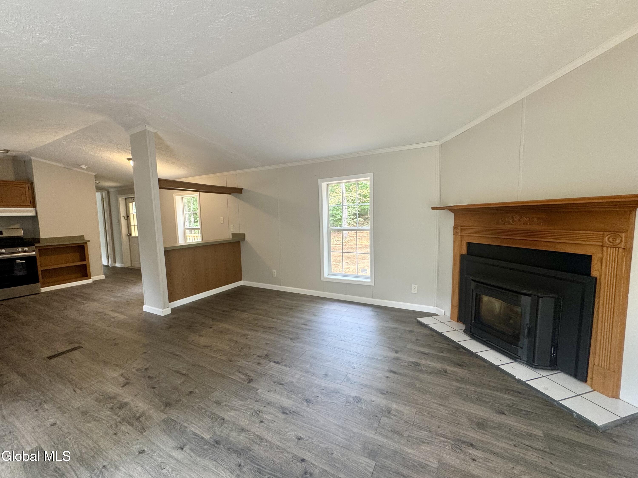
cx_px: 319
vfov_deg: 85.7
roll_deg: +1.1
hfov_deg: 102.1
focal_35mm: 14
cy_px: 239
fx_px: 258
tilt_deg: -5.8
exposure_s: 1/60
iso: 160
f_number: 2.2
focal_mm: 2.22
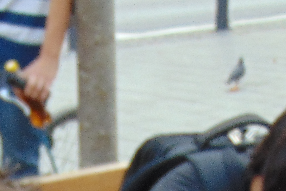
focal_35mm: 156
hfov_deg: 13.1
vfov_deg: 8.4
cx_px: 31
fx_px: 1239
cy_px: 374
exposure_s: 1/250
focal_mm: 7.6
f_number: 3.3
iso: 80
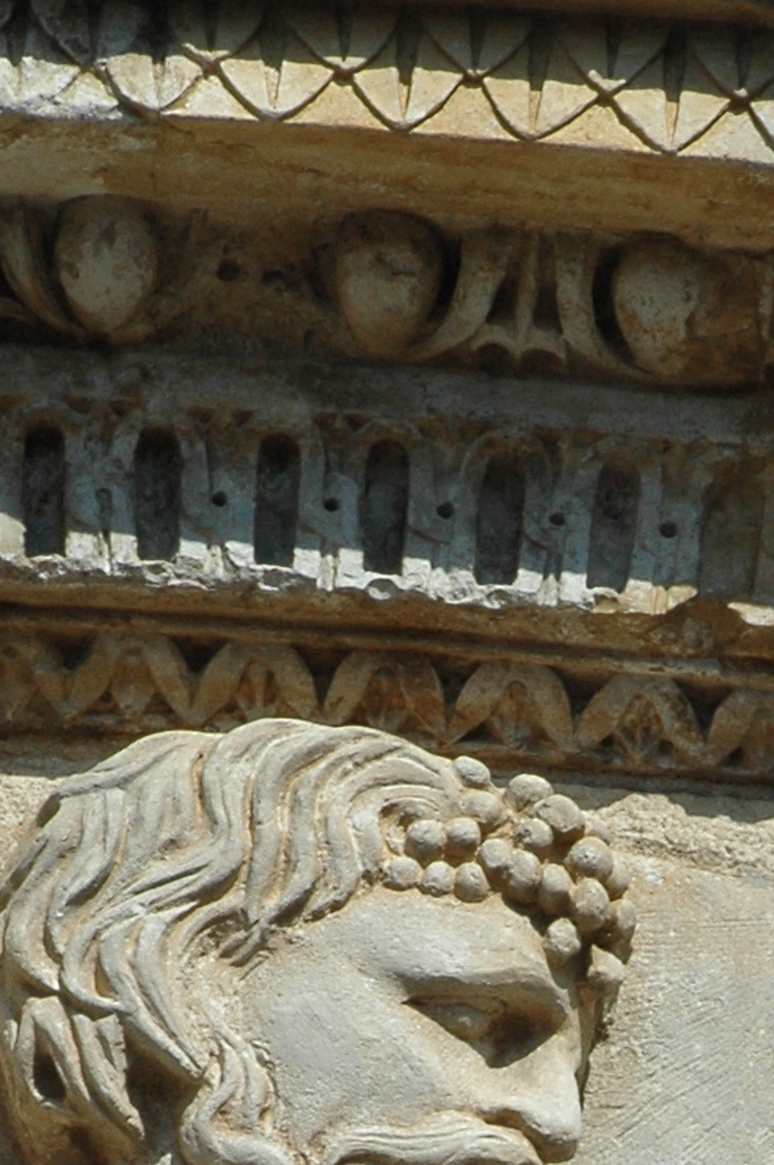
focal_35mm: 864
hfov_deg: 1.6
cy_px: 1923
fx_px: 27927
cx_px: 697
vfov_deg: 2.4
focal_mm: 170
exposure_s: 1/250
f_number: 20
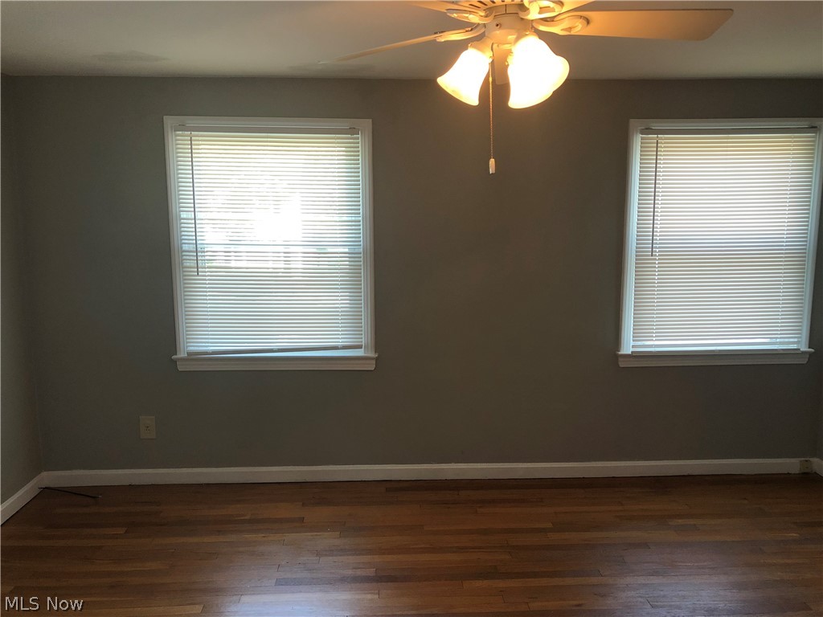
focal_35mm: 28
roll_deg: -0.6
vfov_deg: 49.7
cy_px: 308
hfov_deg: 63.4
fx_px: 666
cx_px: 412
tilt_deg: -9.1
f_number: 1.8
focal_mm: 3.99
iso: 25
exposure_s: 1/30
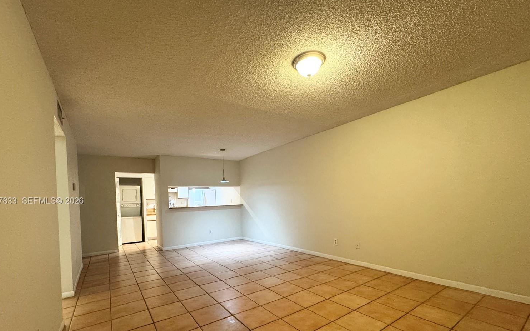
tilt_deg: -0.9
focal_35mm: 16
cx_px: 258
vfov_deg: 70.4
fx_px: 231
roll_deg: +2.1
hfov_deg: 97.8
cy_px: 201
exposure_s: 1/60
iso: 640
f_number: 2.2
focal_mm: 2.22
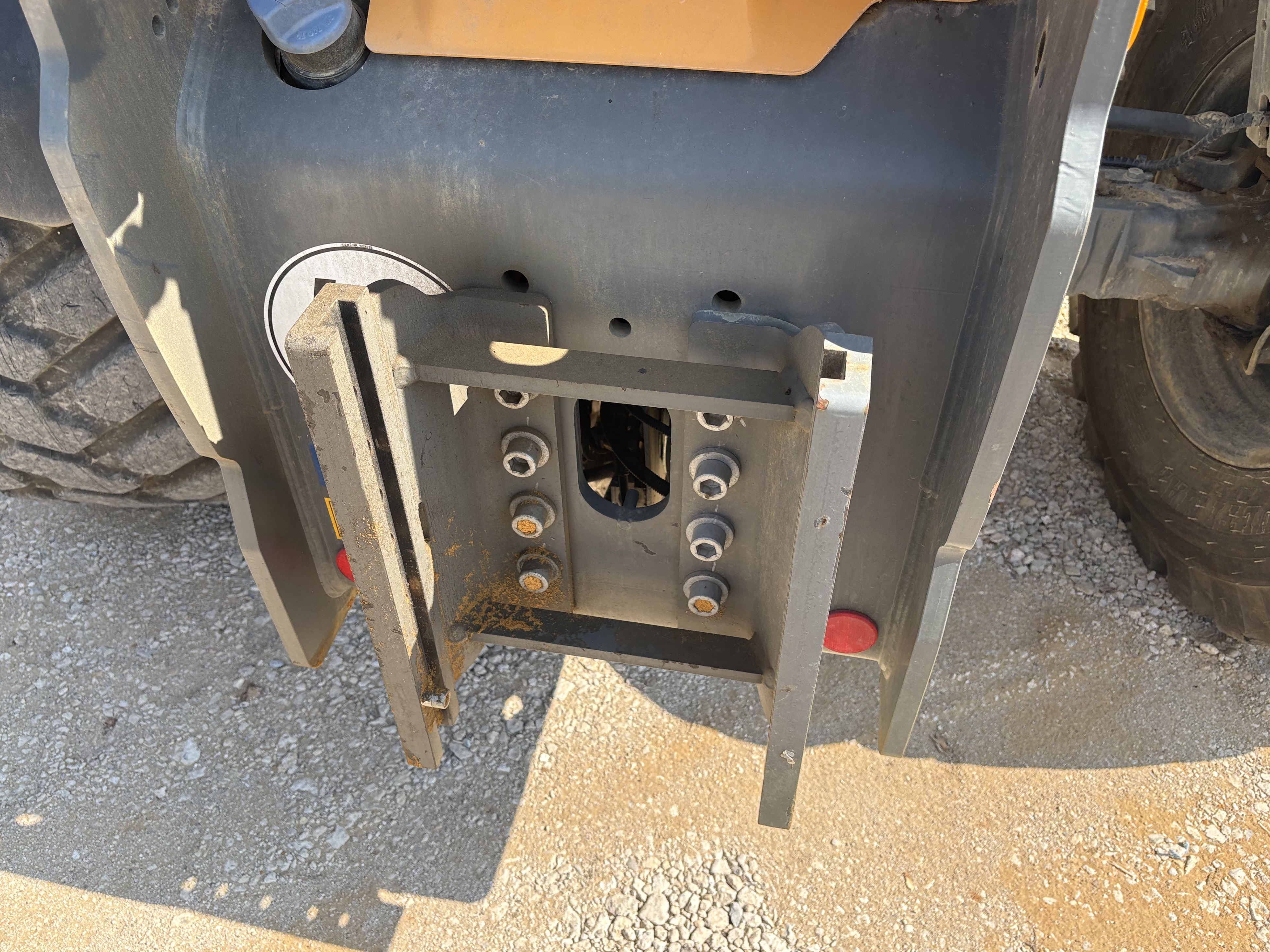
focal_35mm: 27
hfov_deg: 65.3
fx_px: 991
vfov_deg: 51.4
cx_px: 631
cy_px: 473
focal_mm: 5.96
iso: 64
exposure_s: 1/987
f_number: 1.6
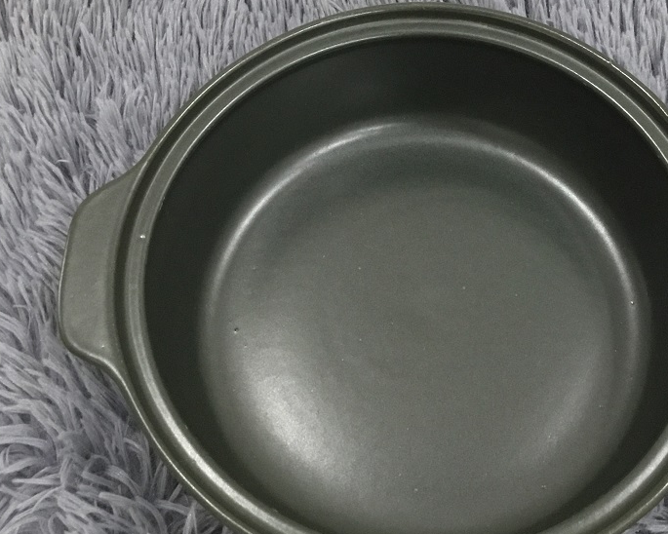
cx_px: 424
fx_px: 1048
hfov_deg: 35.1
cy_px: 127
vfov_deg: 28.2
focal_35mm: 53
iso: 160
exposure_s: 1/33
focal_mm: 3.3
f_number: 2.4
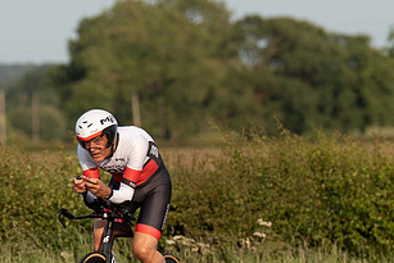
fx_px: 9340
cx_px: 107
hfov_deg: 2.4
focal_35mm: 853
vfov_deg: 1.6
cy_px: 238
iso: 160
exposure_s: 1/1000
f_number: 4
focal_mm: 194
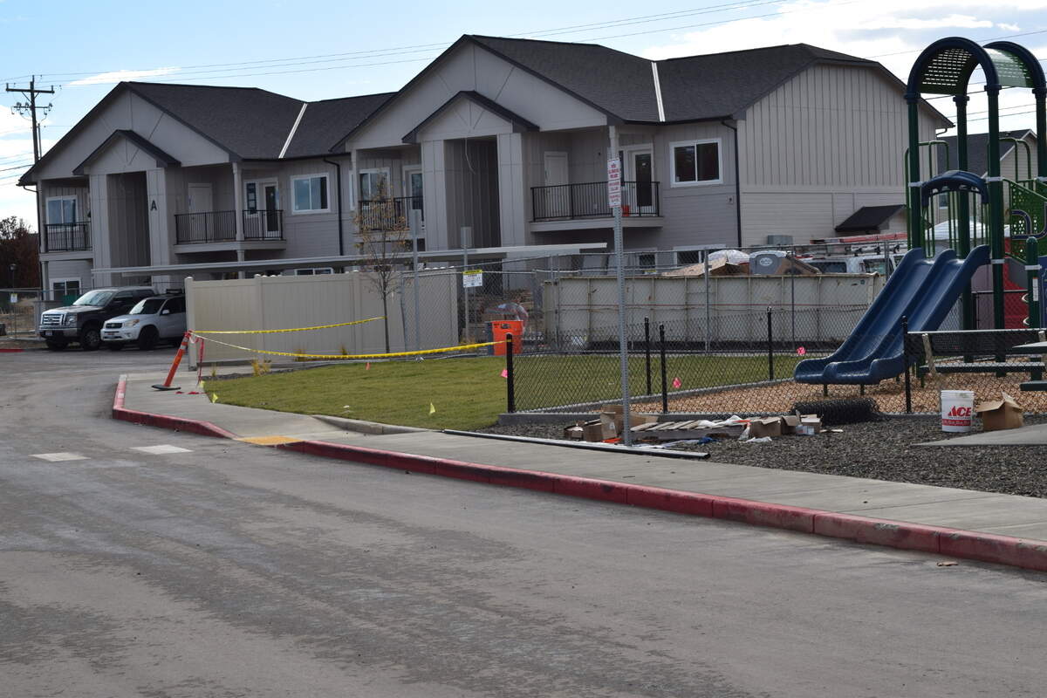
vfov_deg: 16.6
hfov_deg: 24.6
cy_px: 349
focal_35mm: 82
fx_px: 2399
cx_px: 524
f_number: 10
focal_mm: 55
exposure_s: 1/400
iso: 200
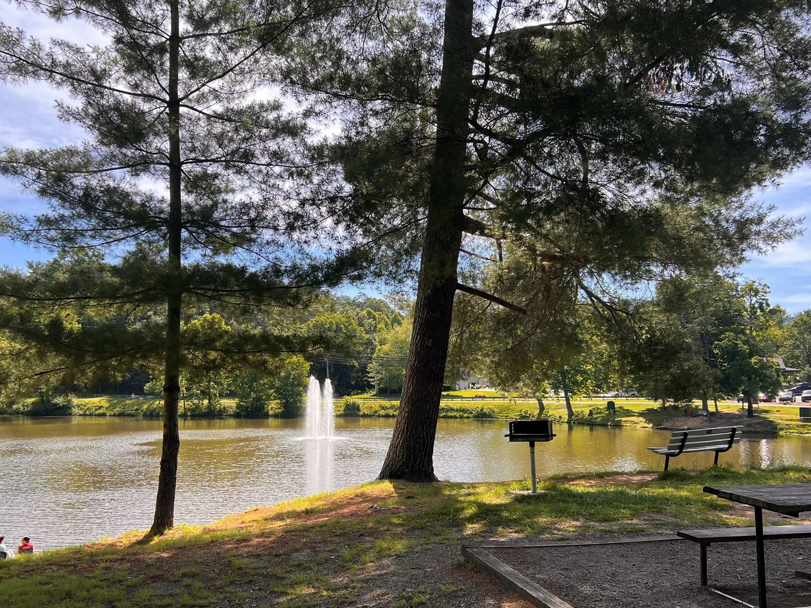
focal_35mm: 32
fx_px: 750
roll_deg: +0.2
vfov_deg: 44.1
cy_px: 339
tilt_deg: +3.3
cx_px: 370
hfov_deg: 56.7
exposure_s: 1/1209
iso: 50
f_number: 1.5
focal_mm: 5.7
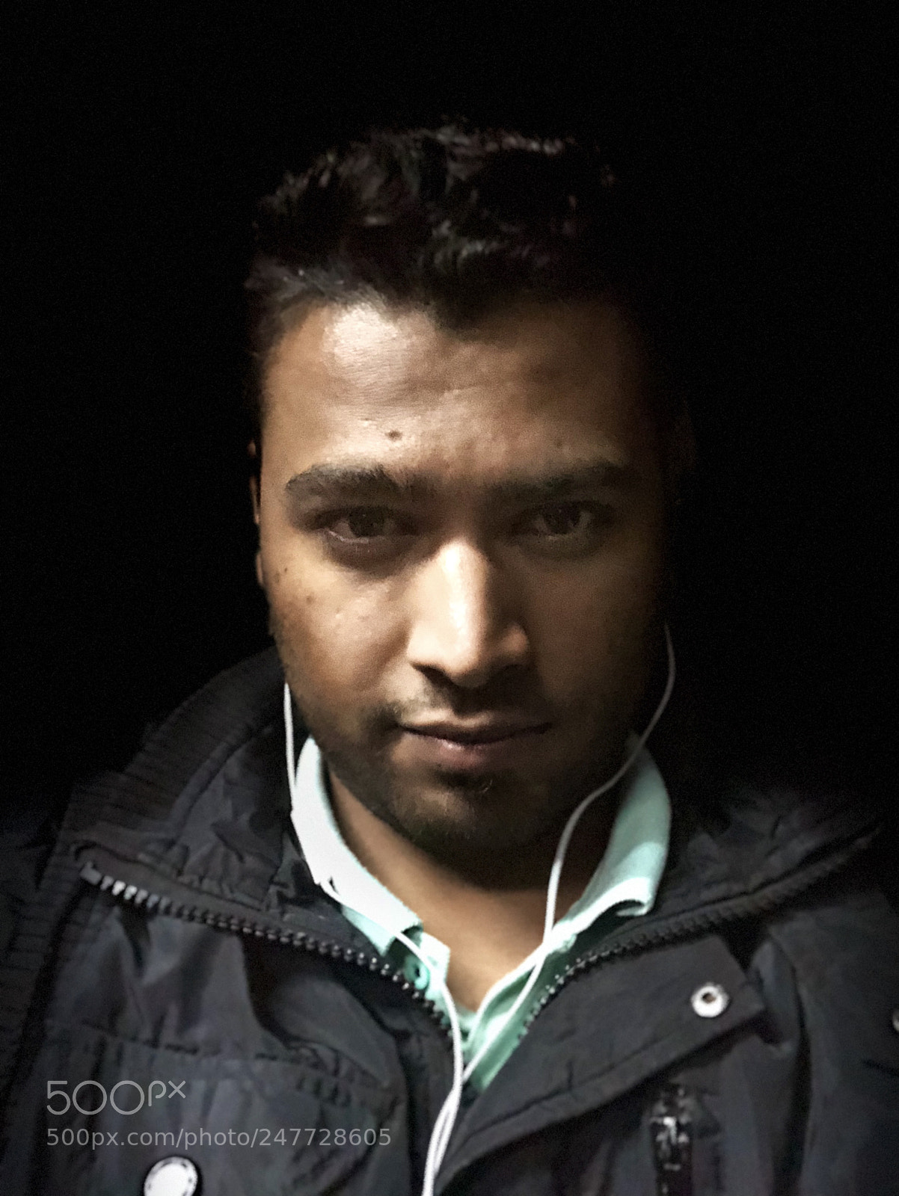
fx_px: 1107
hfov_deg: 44.2
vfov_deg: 56.8
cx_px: 450
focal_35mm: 32
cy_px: 598
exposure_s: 1/17
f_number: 2.2
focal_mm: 2.87
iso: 1250
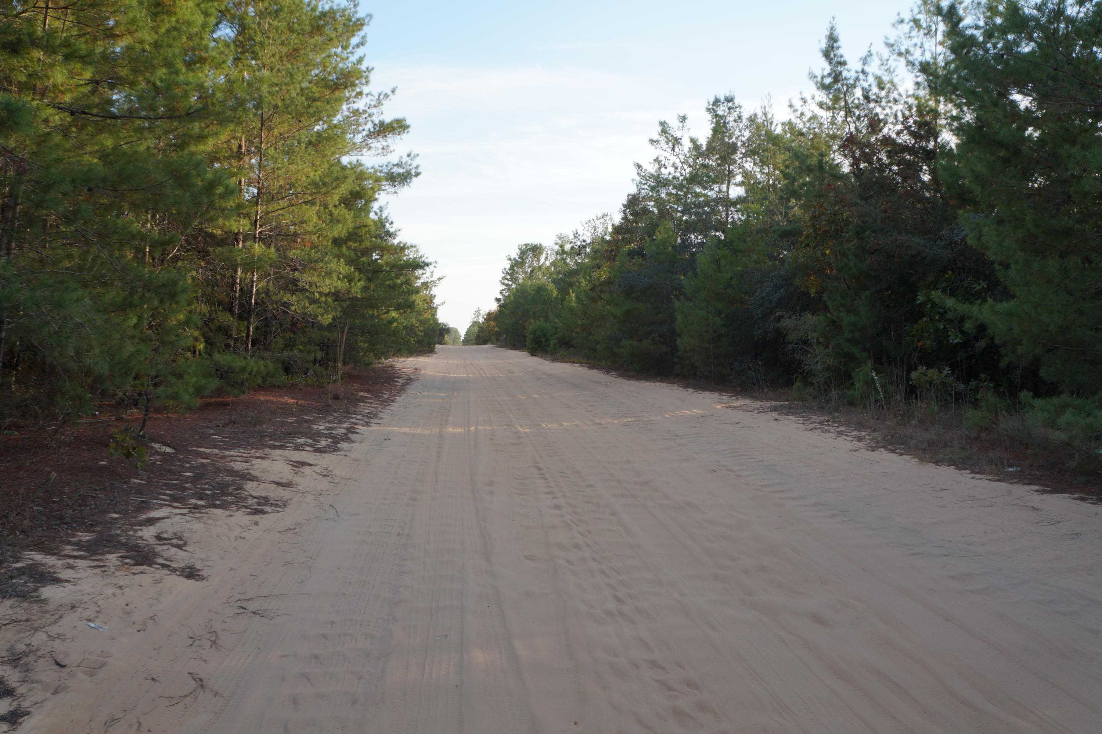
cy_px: 367
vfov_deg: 43.6
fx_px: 918
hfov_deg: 62.0
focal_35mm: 30
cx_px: 551
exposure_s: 1/100
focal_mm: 20
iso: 100
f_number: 8
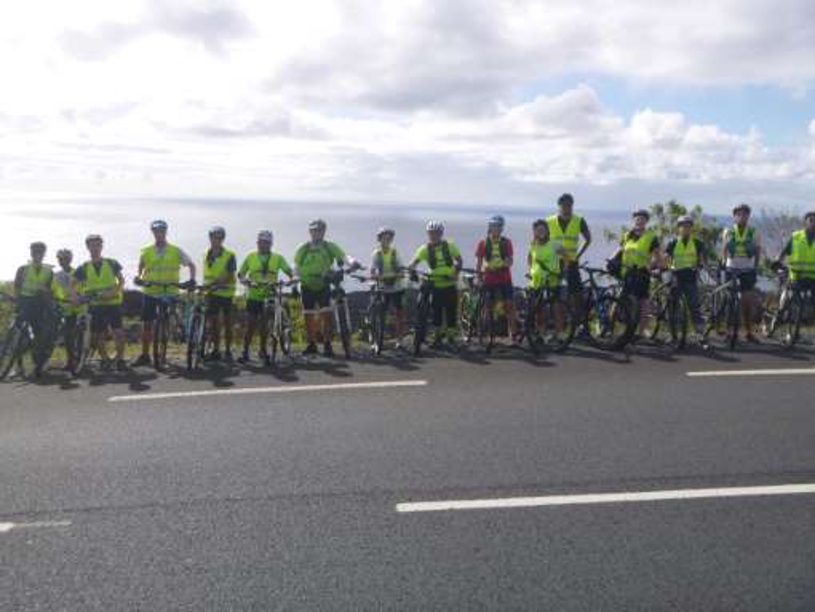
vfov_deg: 45.5
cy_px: 306
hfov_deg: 58.3
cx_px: 408
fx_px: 730
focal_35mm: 31
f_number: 4.2
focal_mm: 5.5
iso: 100
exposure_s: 1/640
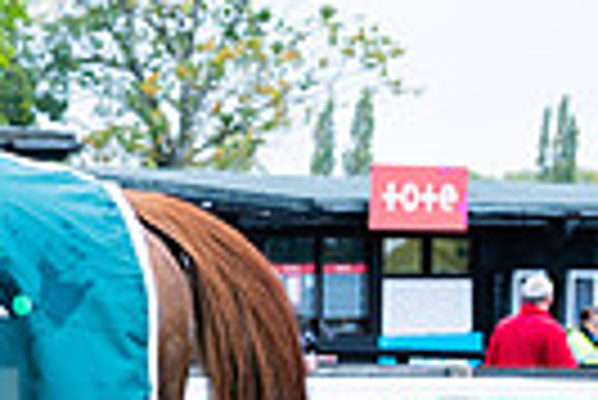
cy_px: 490
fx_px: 2494
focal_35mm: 150
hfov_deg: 12.3
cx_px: -549
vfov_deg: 9.1
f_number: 4
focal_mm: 34.5
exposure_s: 1/640
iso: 500
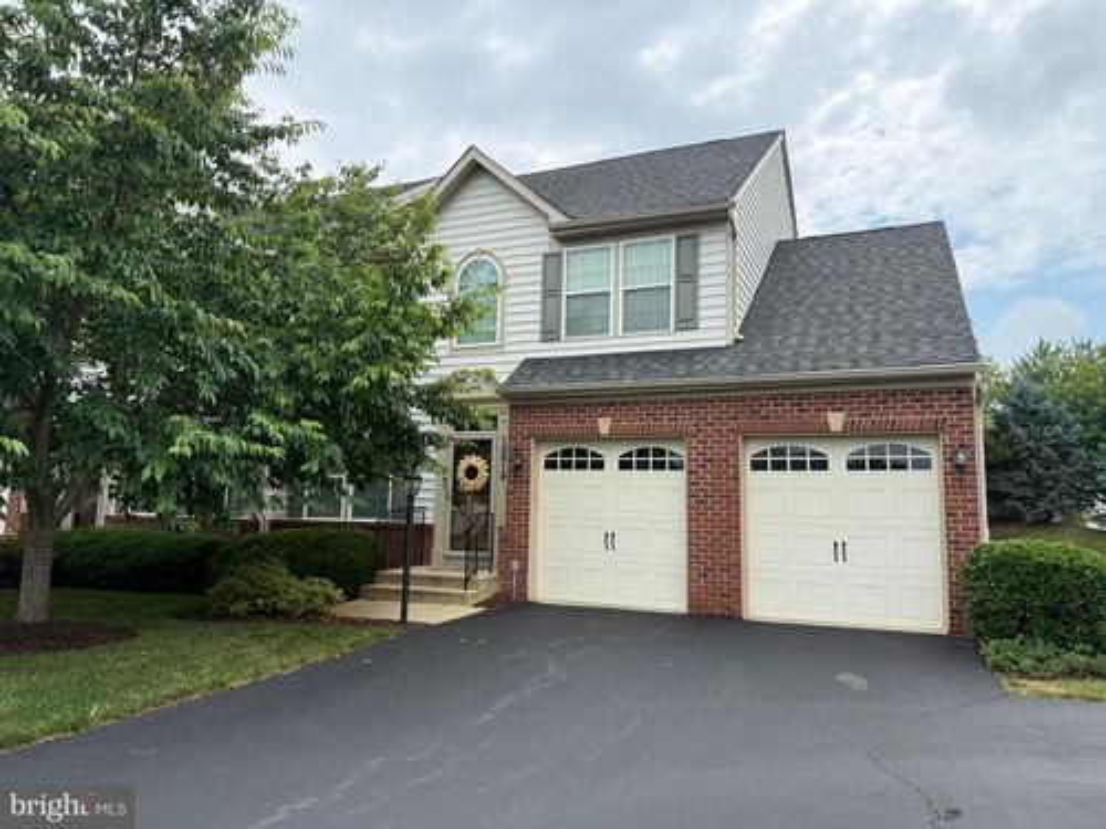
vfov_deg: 56.8
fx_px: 767
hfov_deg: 71.6
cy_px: 414
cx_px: 553
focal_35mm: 24
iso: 100
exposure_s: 1/3425
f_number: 1.78
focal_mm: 6.76
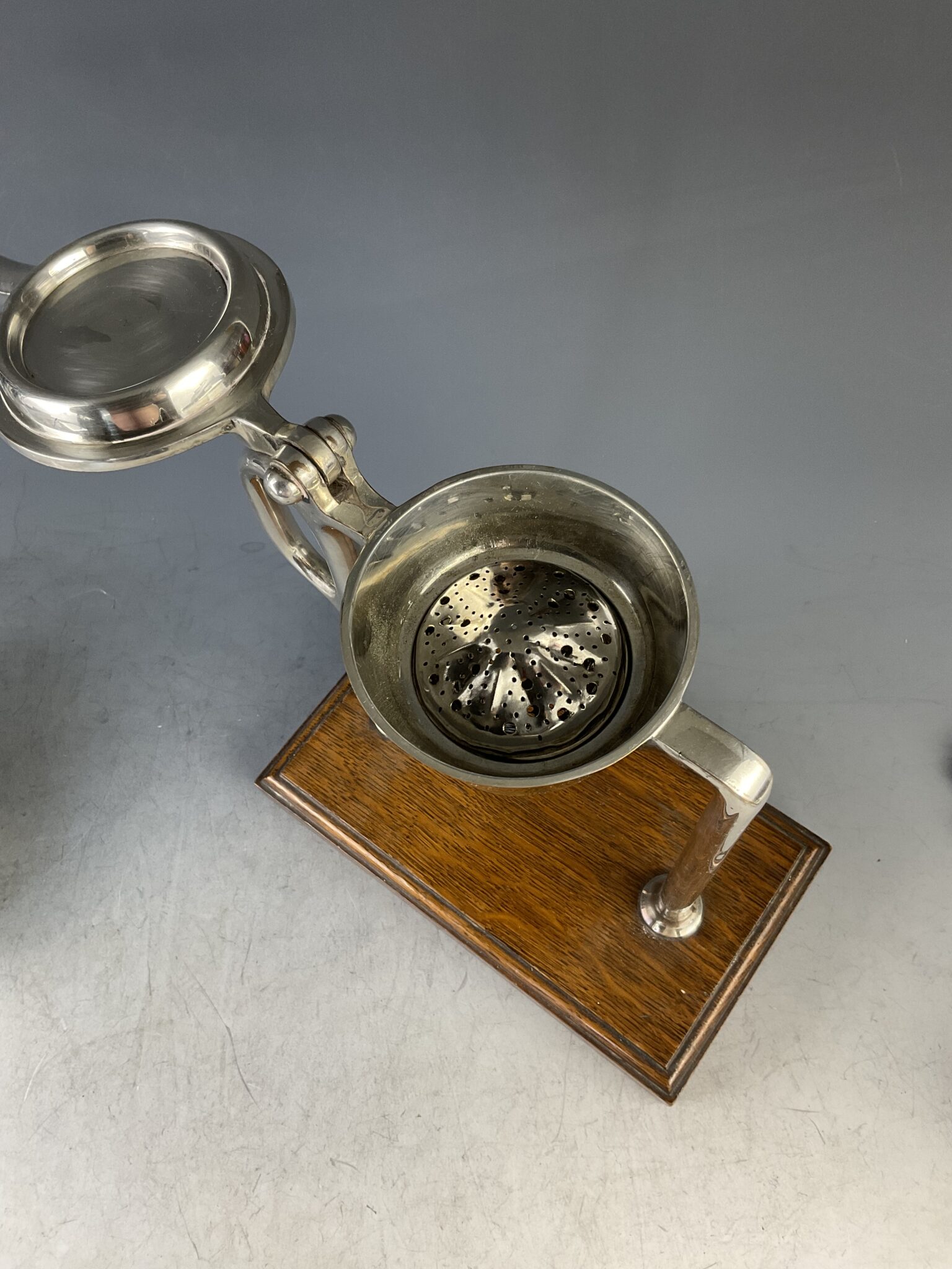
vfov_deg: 61.7
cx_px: 476
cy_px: 634
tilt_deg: -65.9
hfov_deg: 48.2
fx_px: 1063
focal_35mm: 29
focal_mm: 3
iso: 64
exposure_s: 1/122
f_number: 1.8
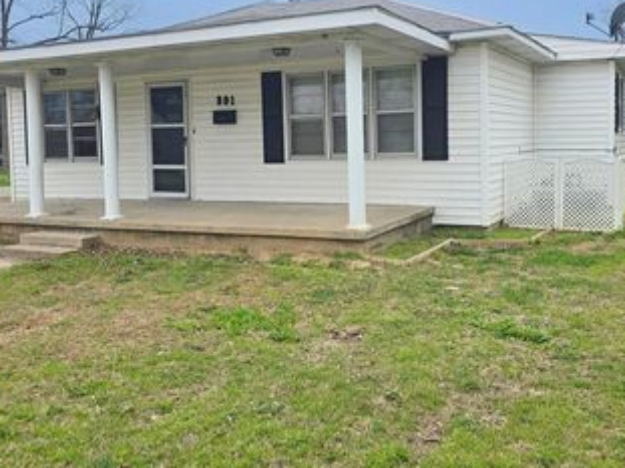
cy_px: 186
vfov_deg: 38.5
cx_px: 354
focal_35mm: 37
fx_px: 668
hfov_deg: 50.0
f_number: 1.7
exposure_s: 1/196
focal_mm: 6.3
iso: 12
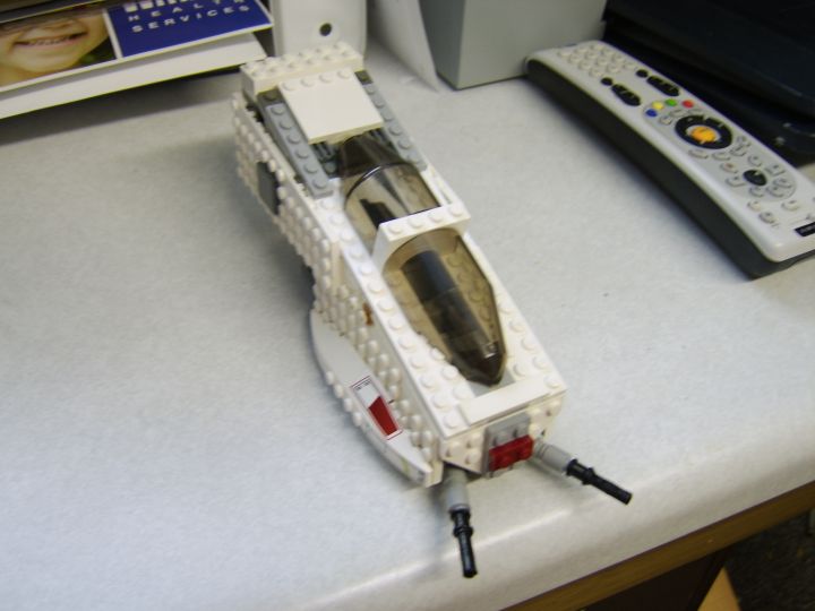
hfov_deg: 58.4
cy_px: 306
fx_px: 730
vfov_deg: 45.4
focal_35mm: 31
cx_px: 408
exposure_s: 1/15
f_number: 2.7
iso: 71
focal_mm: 8.13
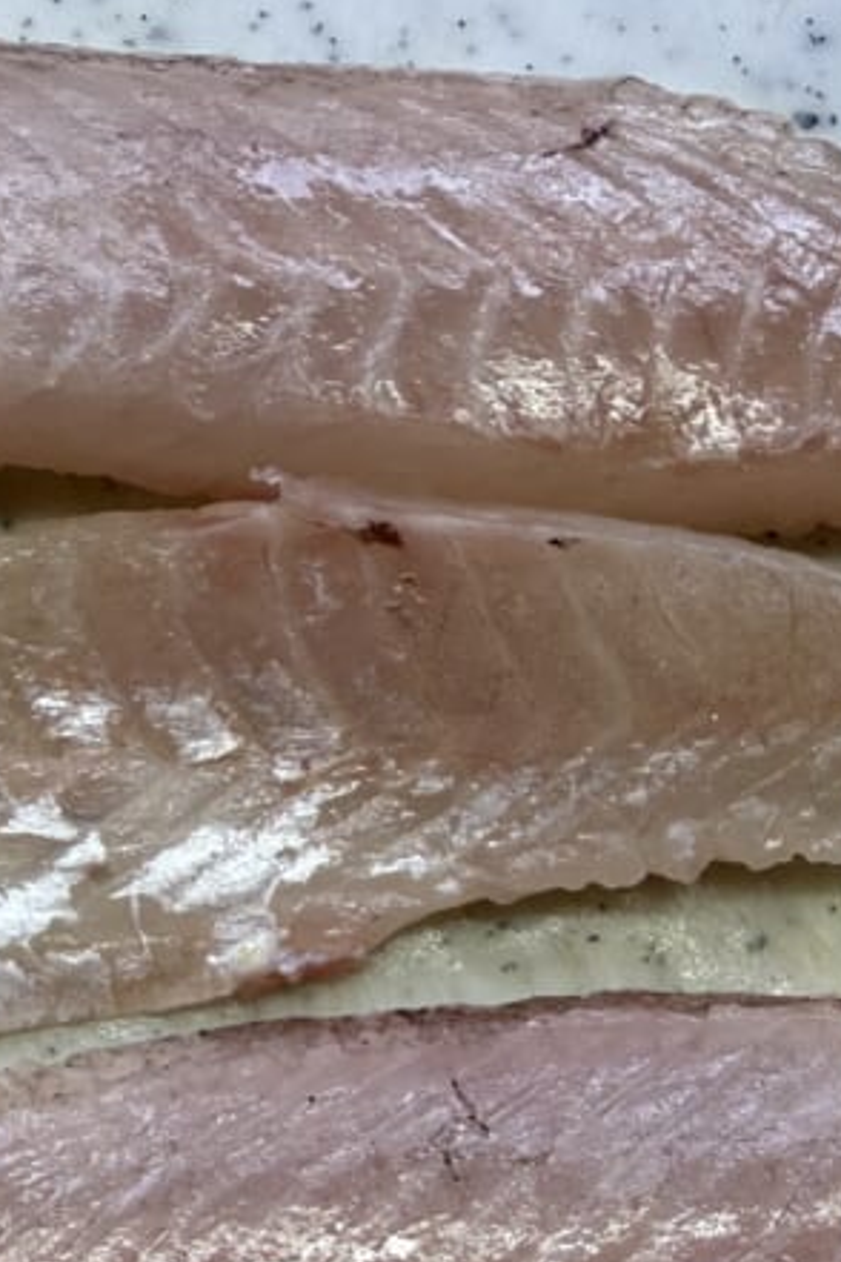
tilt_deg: -80.1
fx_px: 2032
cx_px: 558
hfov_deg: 23.3
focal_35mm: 58
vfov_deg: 33.4
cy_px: 1022
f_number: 2.2
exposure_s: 1/120
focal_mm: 2.22
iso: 160
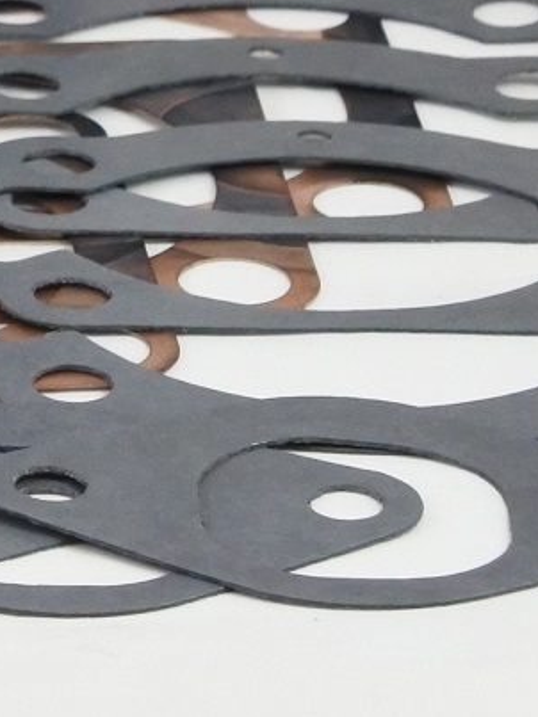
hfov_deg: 5.3
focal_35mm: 273
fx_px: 5660
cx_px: -581
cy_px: -322
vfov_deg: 7.2
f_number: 5.3
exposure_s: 1/125
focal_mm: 24.4
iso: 640
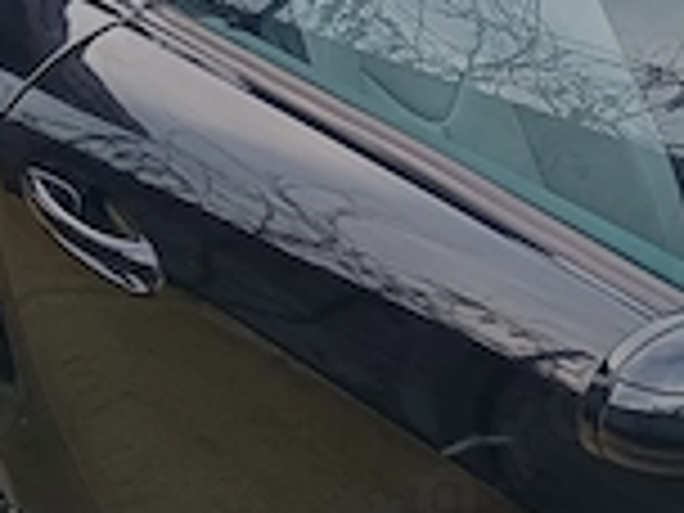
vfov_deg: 15.2
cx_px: 670
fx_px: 1877
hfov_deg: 20.1
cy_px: -50
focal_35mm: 95
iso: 57
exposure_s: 1/102
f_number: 1.88
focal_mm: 5.59
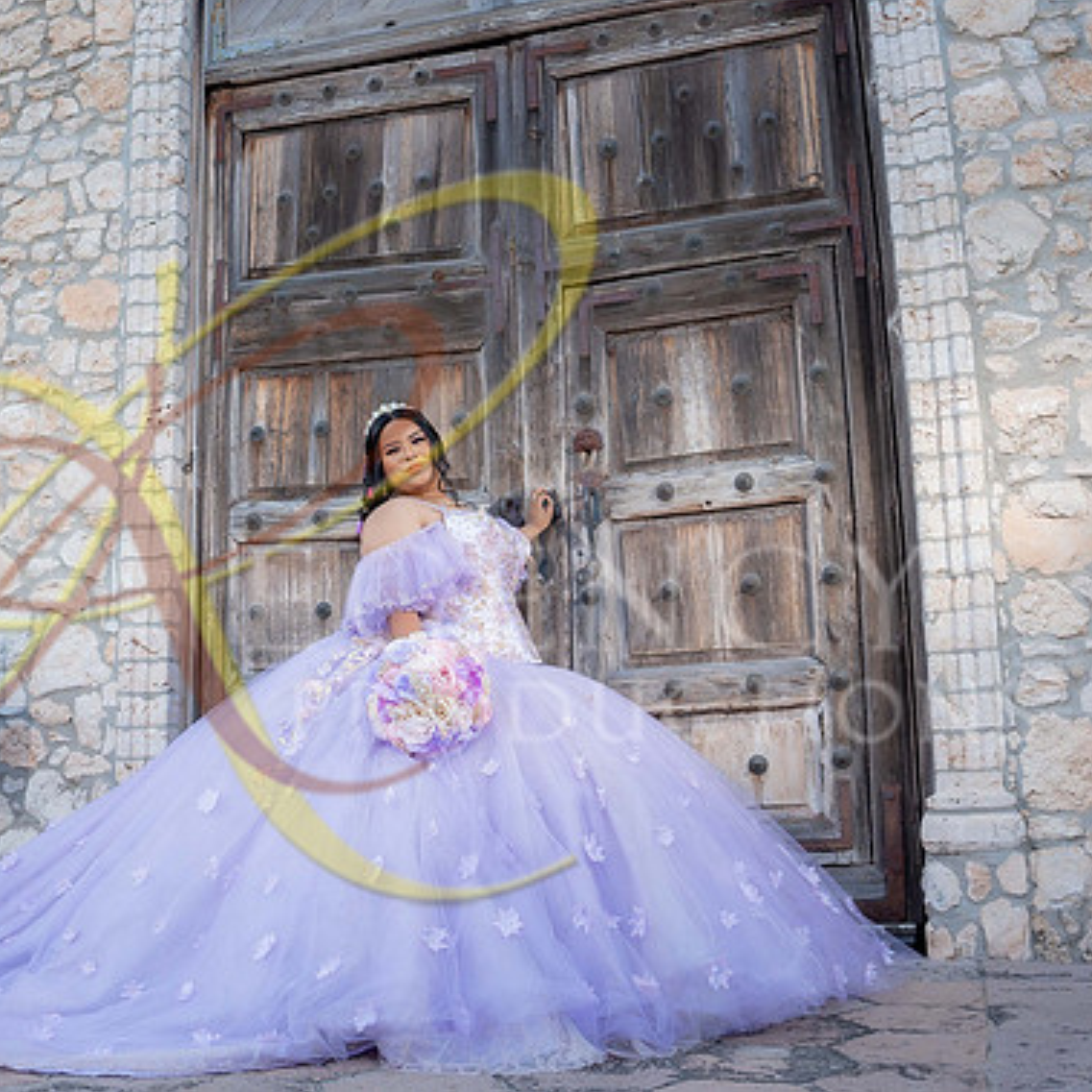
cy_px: 537
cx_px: 369
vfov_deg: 42.8
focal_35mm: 39
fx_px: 1392
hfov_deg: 42.3
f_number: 2.8
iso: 125
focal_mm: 20
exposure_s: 1/500
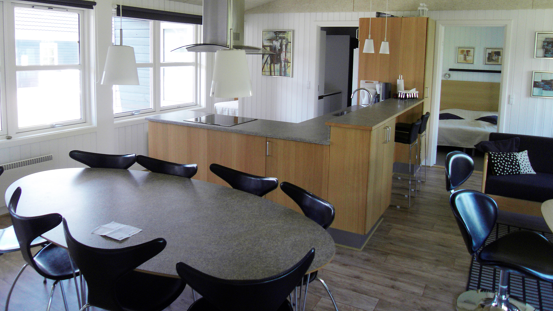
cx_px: 281
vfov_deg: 42.2
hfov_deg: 69.9
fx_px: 396
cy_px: 98
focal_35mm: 27
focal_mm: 4.3
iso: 100
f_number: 2.8
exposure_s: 1/50
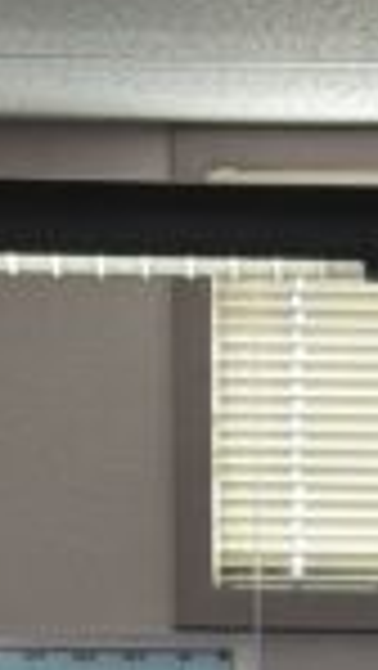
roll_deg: -0.2
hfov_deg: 3.4
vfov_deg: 5.6
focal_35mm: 360
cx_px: 716
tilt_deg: -5.6
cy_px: 1920
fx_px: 6404
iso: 50
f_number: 1.78
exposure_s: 1/60
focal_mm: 6.76
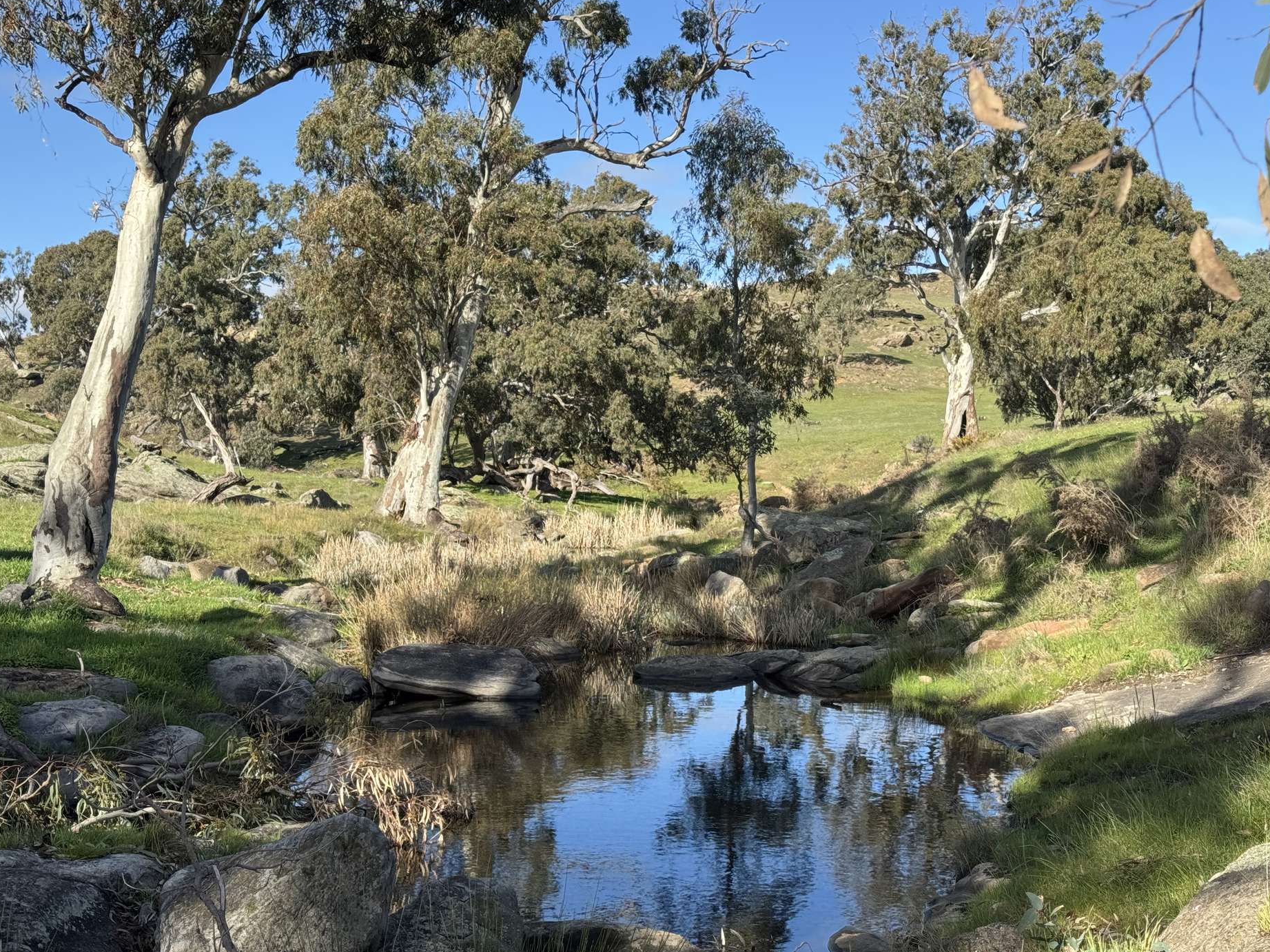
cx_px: 657
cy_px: 487
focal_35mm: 50
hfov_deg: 38.2
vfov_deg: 29.1
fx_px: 1834
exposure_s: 1/1524
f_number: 1.78
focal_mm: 6.76
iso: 64
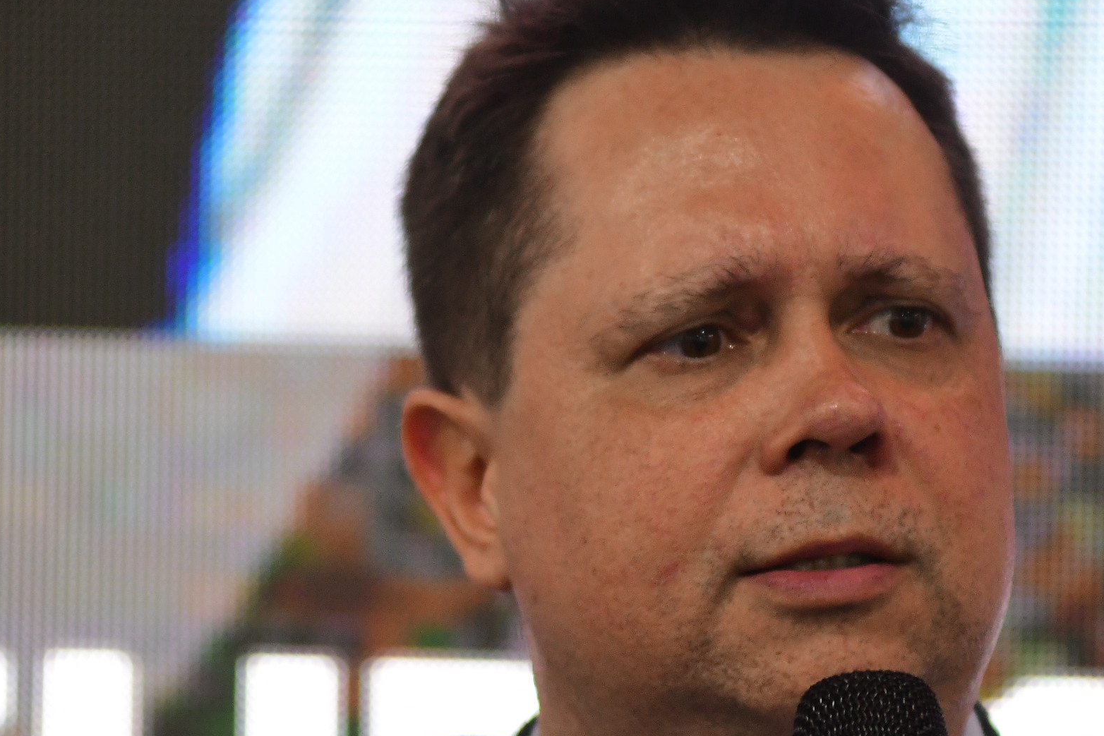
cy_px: 516
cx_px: 675
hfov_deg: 4.2
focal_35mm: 494
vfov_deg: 2.8
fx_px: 15146
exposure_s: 1/160
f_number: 3.2
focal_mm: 185
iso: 2000
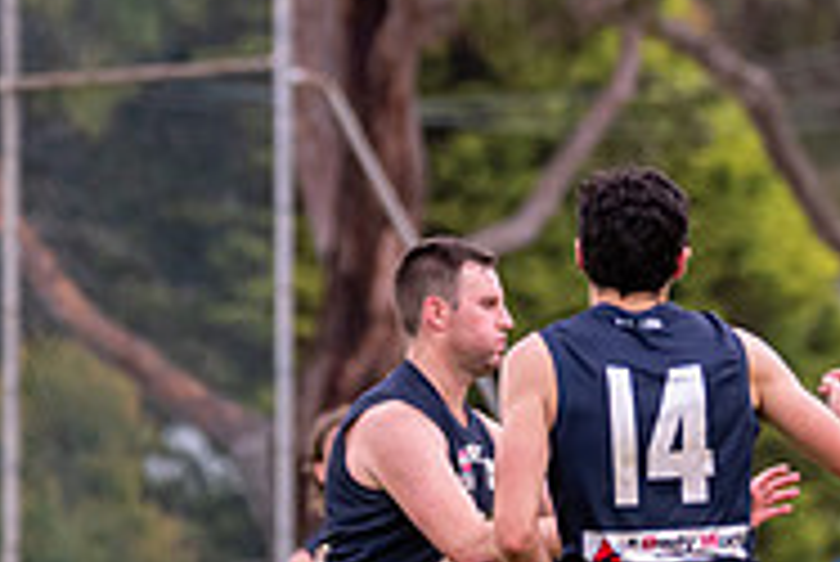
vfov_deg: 1.2
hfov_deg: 1.8
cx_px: 1105
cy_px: 491
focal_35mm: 1157
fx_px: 27017
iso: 1250
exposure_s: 1/500
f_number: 6.3
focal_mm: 320
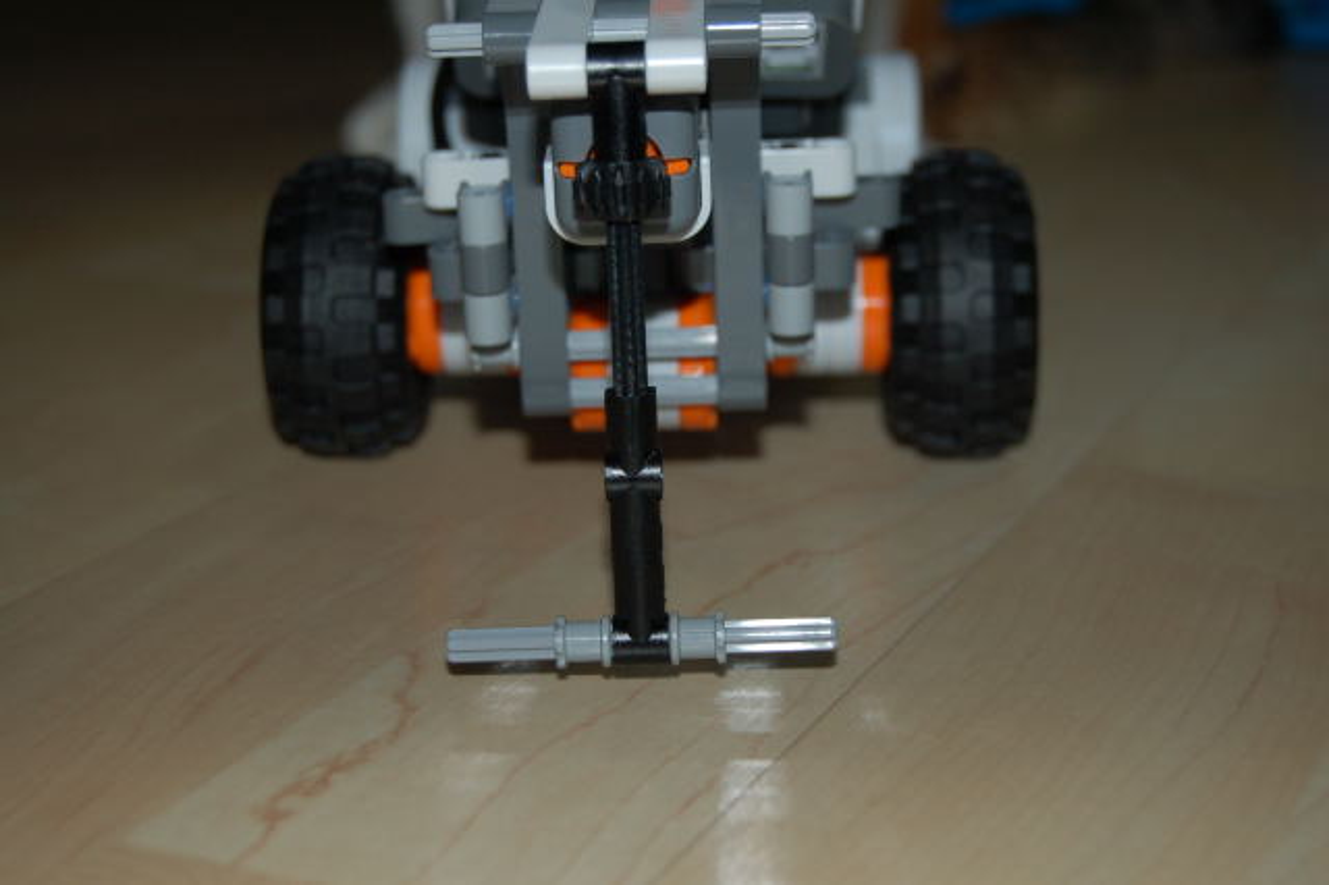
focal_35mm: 69
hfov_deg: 29.3
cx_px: 664
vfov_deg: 19.7
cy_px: 442
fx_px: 2546
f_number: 5.3
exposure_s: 1/60
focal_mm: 46
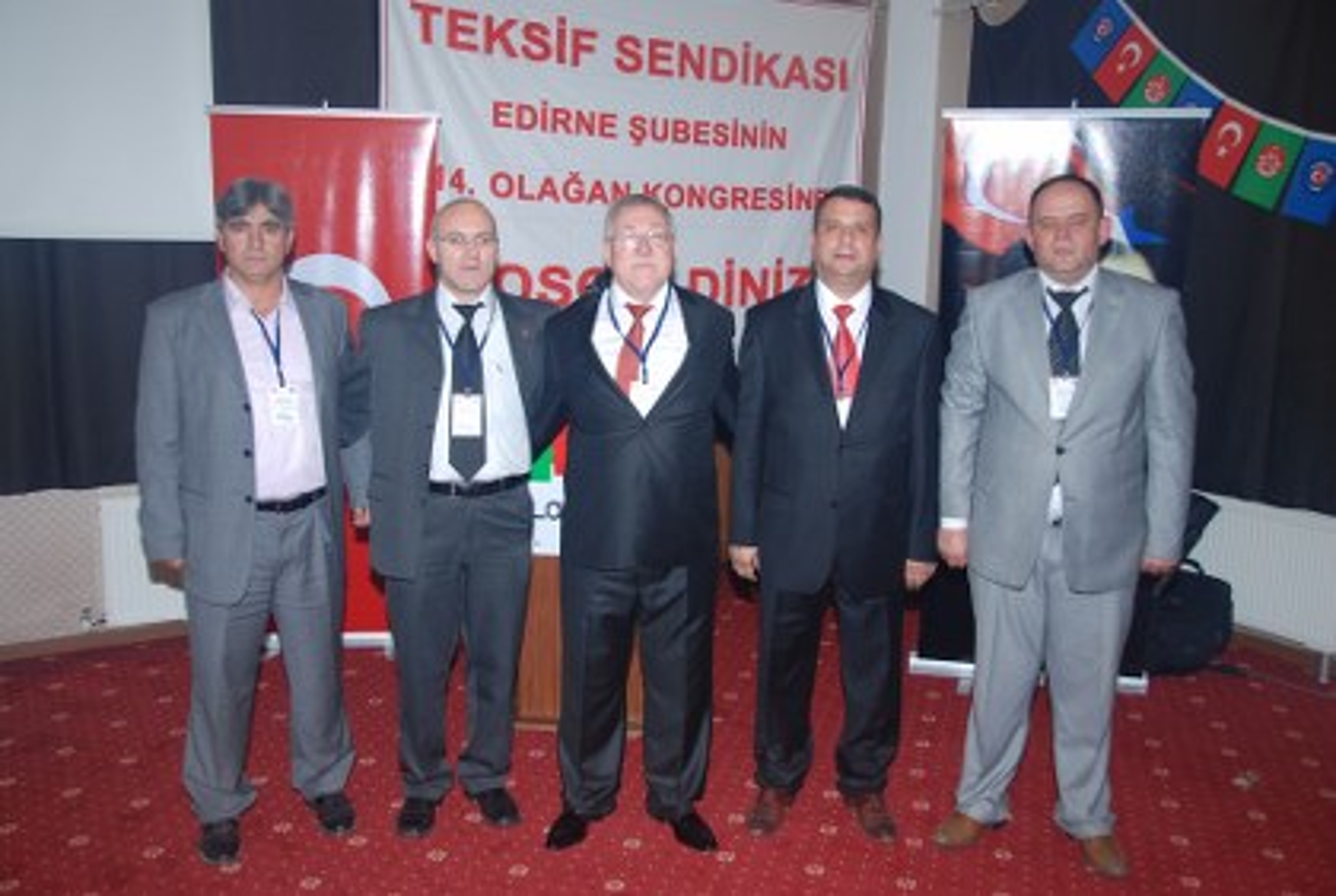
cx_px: 668
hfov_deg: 57.1
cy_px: 448
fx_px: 1227
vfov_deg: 40.2
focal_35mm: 33
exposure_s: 1/60
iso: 200
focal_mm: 22
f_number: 4
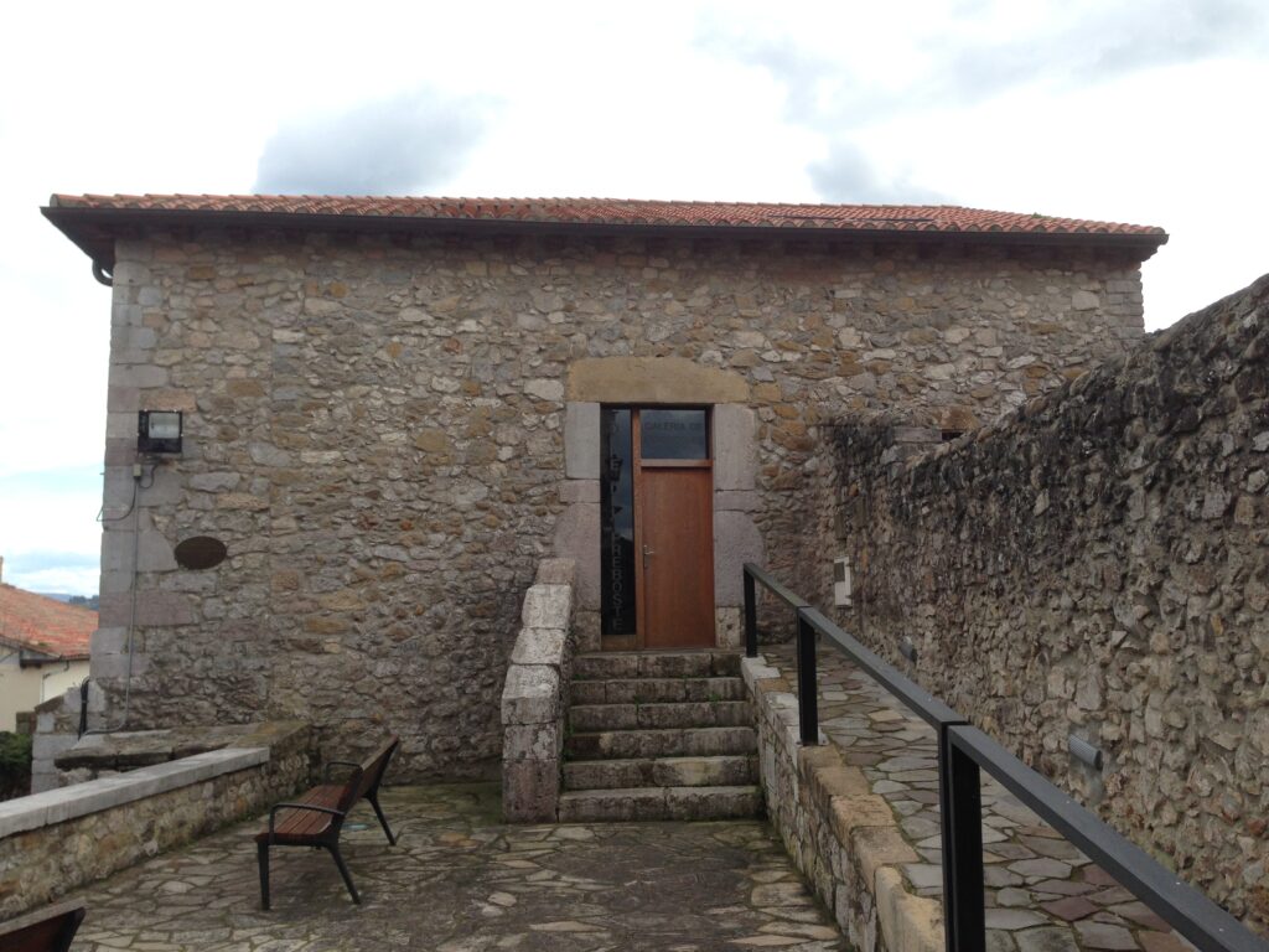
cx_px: 634
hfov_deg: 55.4
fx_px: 1210
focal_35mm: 33
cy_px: 476
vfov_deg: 42.9
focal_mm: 4.12
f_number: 2.4
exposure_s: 1/441
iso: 50
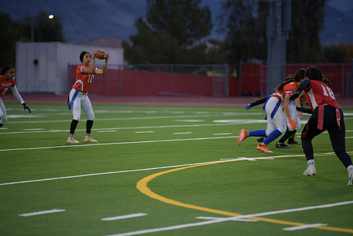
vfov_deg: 7.6
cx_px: 176
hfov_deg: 11.4
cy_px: 118
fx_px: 1765
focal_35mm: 180
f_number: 2.8
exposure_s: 1/200
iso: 360
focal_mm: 180
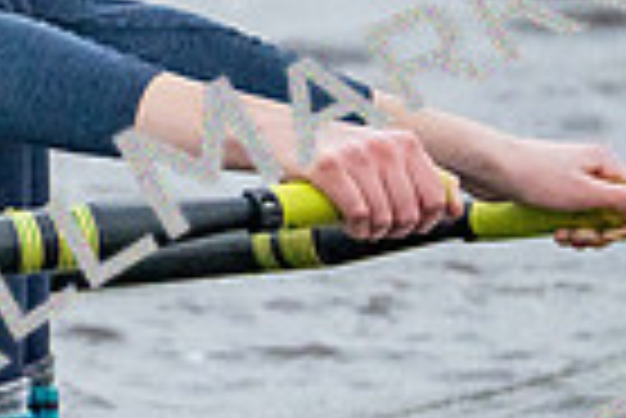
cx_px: -558
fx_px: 37268
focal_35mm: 2141
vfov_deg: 0.6
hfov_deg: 1.0
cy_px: 43
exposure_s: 1/1600
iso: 12800
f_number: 6.3
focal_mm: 512
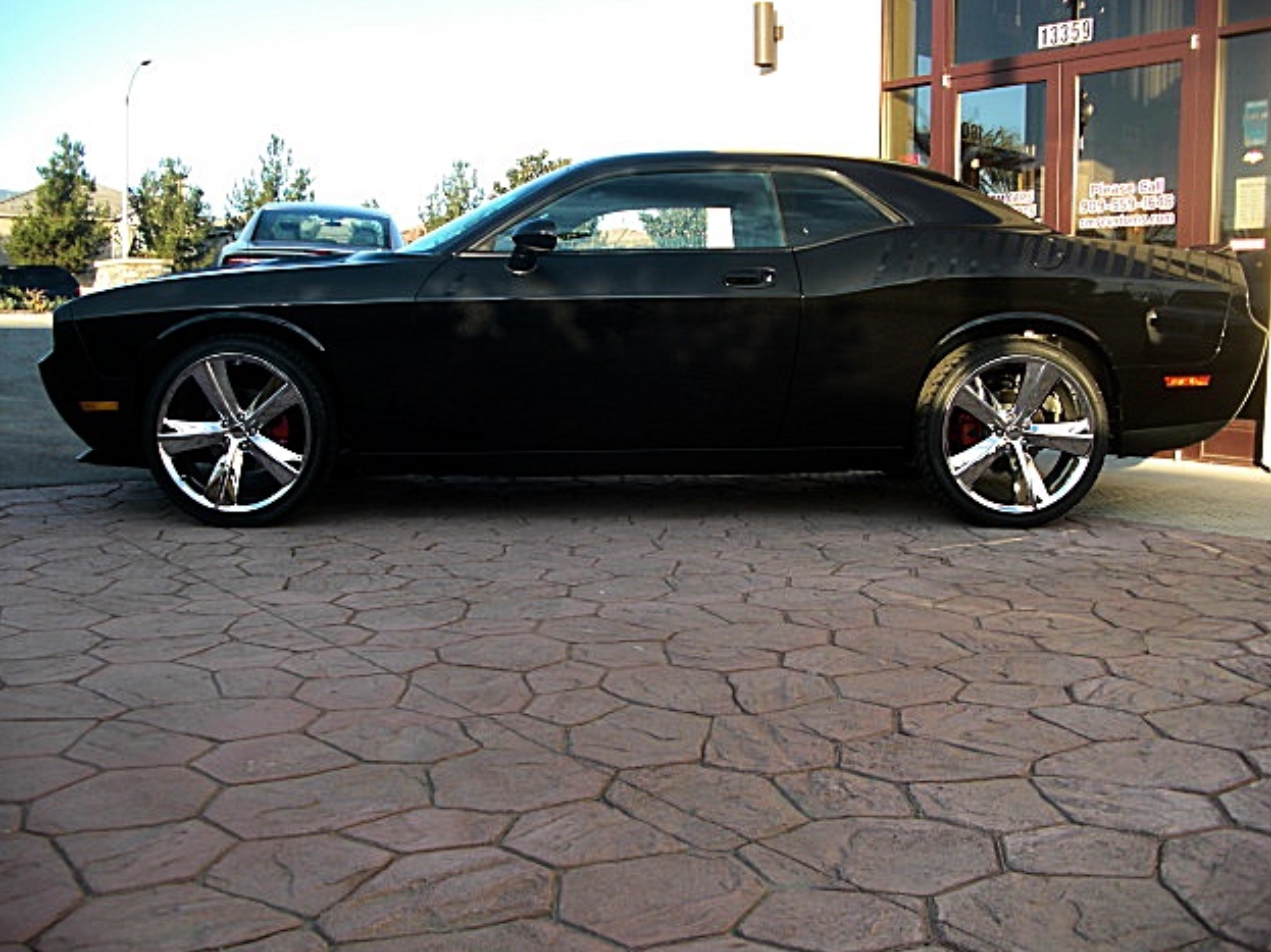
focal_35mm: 37
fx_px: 1358
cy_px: 467
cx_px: 647
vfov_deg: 38.7
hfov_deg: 50.1
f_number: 2.8
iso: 50
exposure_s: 1/160
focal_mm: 6.3
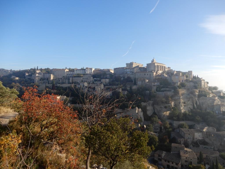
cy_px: 84
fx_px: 156
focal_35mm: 24
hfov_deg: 71.6
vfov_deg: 56.8
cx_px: 112
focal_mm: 4.3
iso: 80
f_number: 3.4
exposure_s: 1/500
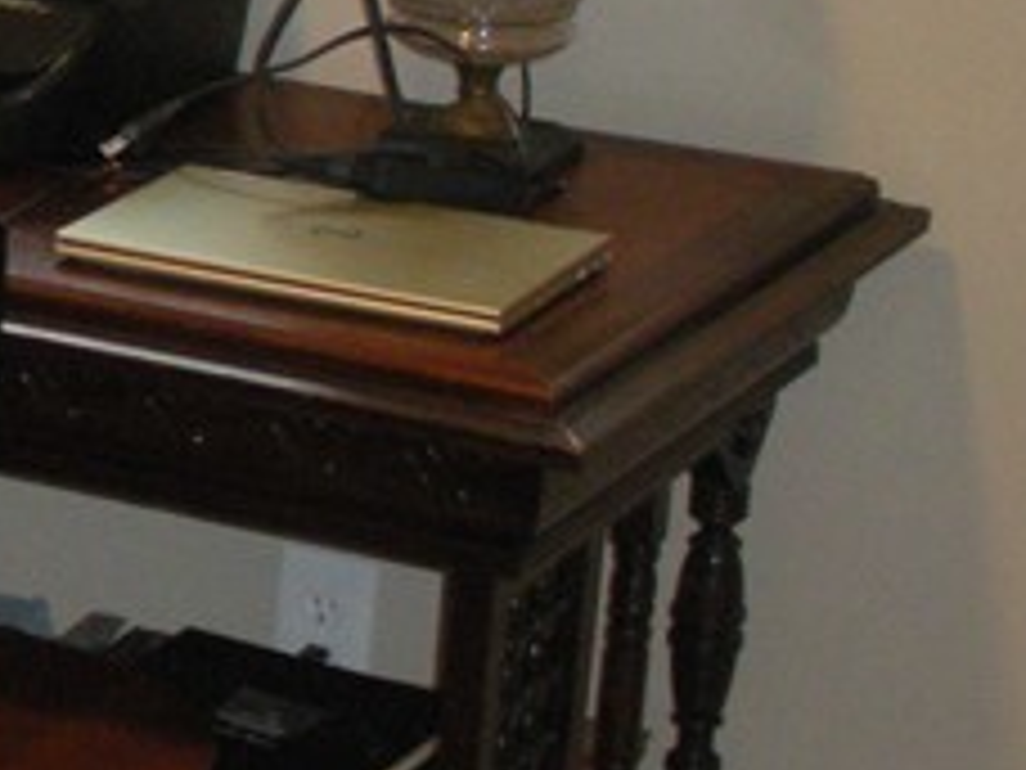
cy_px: -194
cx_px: -832
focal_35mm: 162
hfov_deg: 11.3
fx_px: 4802
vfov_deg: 9.0
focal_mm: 6.3
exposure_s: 1/30
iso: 265
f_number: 3.5
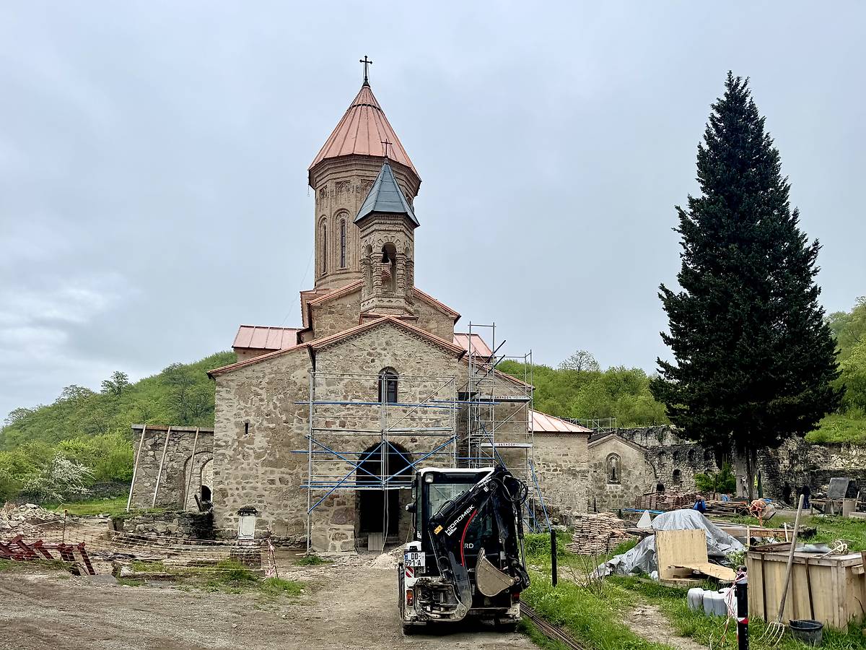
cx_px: 433
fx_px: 600
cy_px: 325
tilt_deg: +12.3
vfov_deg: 56.8
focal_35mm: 24
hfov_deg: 71.6
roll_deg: -0.6
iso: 80
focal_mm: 6.76
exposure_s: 1/1311
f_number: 1.78
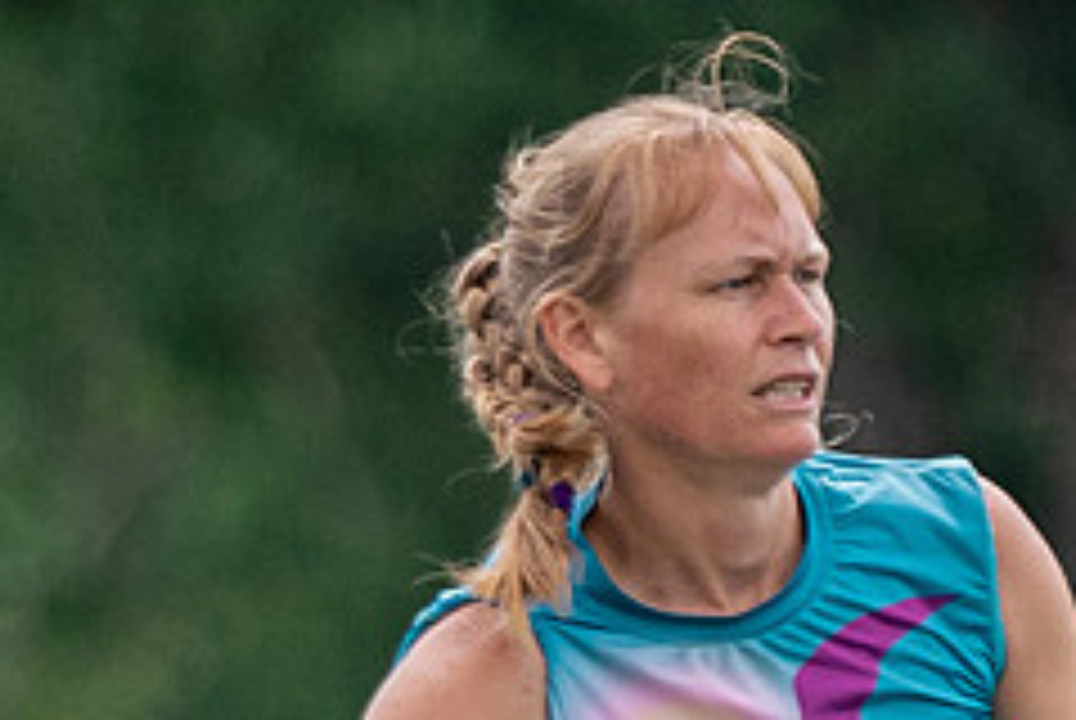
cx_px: 822
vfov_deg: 1.1
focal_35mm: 1249
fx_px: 37376
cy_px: 1042
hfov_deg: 1.6
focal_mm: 200
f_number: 2.8
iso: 640
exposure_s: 1/6400
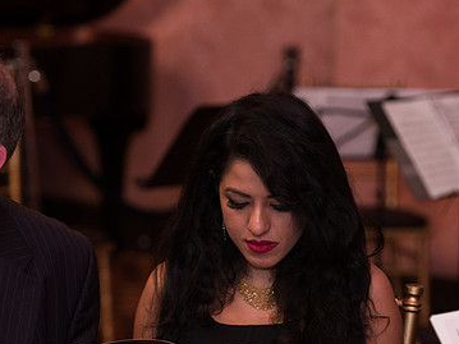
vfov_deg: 9.0
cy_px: 237
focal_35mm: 165
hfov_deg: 12.0
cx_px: 264
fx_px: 2187
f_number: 3.2
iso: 3200
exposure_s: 1/200
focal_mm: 105
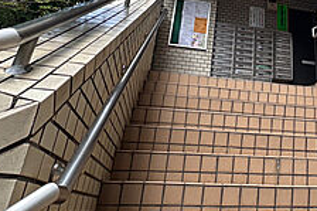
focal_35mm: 39
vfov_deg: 33.2
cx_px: 280
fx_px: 343
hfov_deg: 45.4
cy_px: 44
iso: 50
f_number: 2.2
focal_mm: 2.22
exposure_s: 1/314
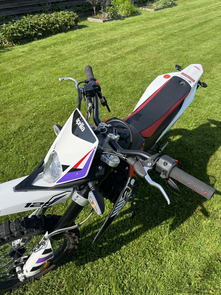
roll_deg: -0.4
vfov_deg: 71.6
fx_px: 204
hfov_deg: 56.8
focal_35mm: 24
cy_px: 148
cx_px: 110
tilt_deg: -40.6
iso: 80
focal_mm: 6.76
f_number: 1.78
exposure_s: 1/2415
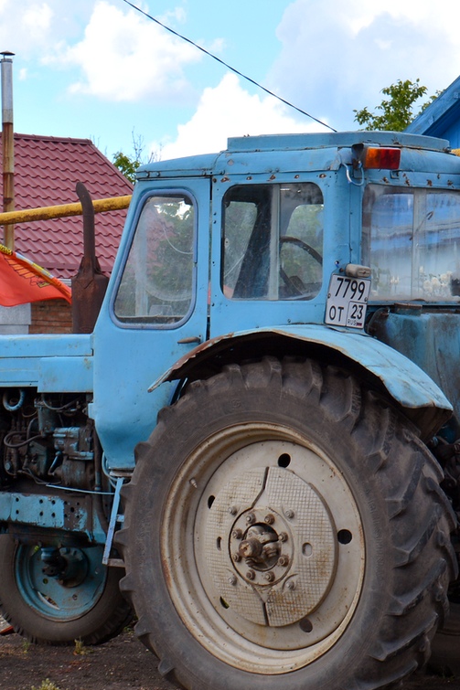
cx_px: 215
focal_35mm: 118
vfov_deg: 17.3
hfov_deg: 11.6
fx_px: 2263
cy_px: 396
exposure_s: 1/250
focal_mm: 44
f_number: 8
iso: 160
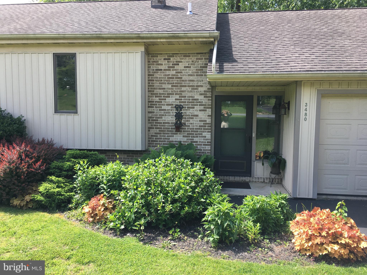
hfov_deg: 61.7
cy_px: 138
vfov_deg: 48.2
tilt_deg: -4.9
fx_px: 307
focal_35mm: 29
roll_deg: -0.1
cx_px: 184
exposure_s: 1/343
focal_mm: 4.15
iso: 25
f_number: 2.2
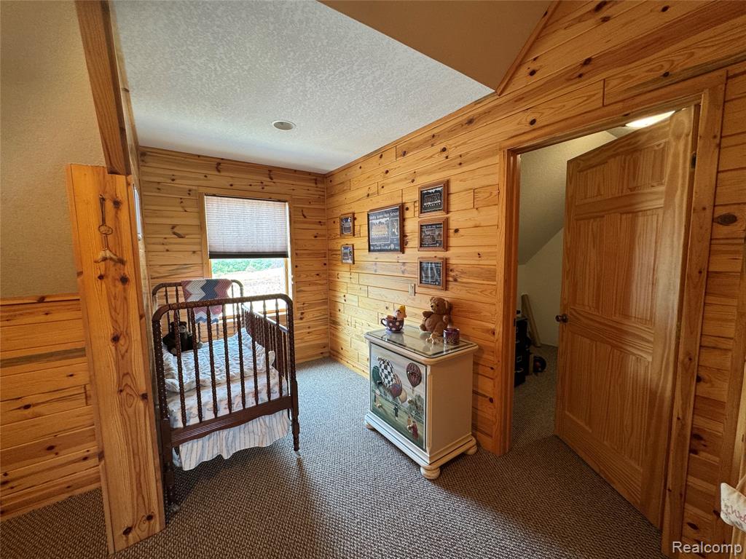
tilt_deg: -5.1
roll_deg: +0.2
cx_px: 373
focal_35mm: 14
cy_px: 280
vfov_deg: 85.7
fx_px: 302
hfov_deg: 102.1
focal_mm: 2.22
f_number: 2.2
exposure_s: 1/60
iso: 160
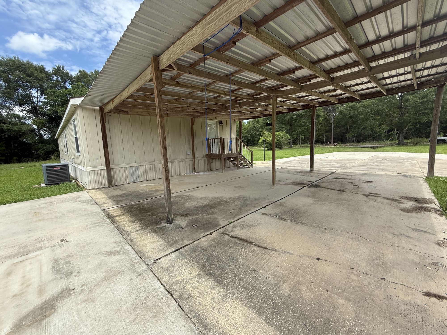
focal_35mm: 14
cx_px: 224
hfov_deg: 102.1
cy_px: 168
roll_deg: +2.7
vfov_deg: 85.7
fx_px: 181
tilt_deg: -6.7
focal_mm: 2.22
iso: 50
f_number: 2.2
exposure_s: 1/734
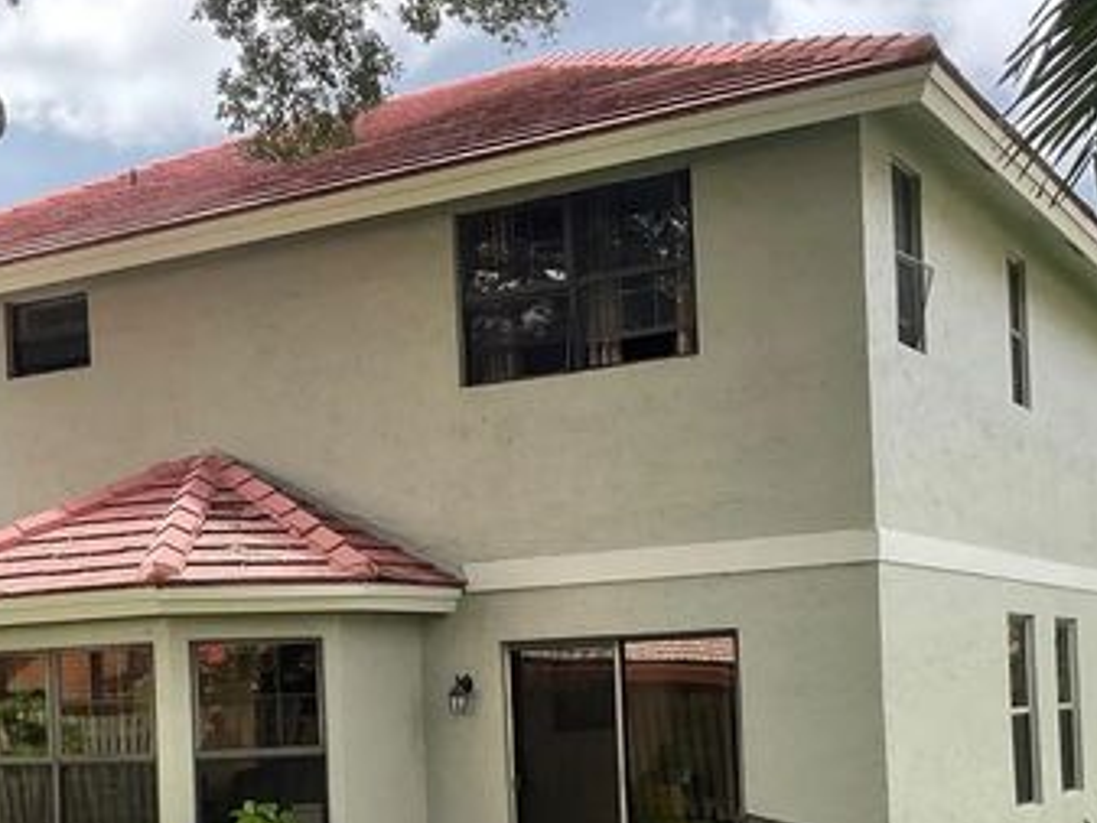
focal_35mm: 55
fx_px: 1744
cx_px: 482
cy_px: 667
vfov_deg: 26.1
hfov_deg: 34.9
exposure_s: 1/389
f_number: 1.8
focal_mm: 3
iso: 16
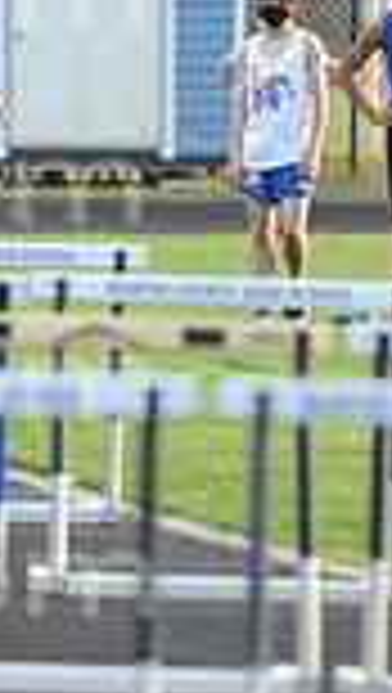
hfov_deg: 1.0
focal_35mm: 1180
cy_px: 94
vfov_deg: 1.8
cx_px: -865
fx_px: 21734
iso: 800
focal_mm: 300
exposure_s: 1/1000
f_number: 4.5
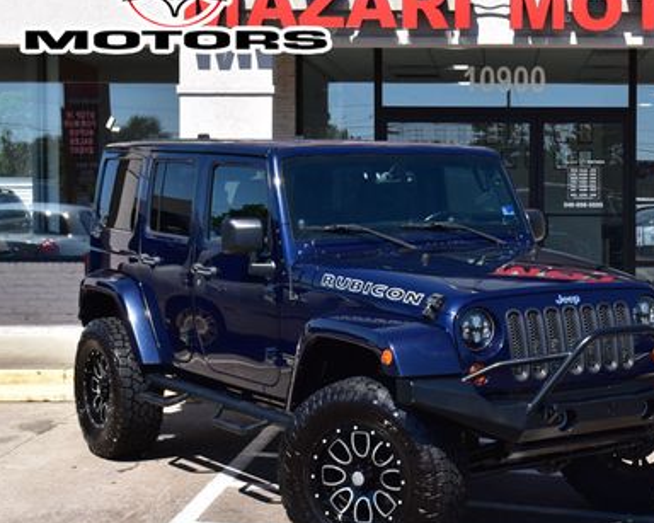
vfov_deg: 21.0
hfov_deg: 25.7
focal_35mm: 73
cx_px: 513
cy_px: 247
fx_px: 1408
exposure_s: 1/500
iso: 400
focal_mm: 31
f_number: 11
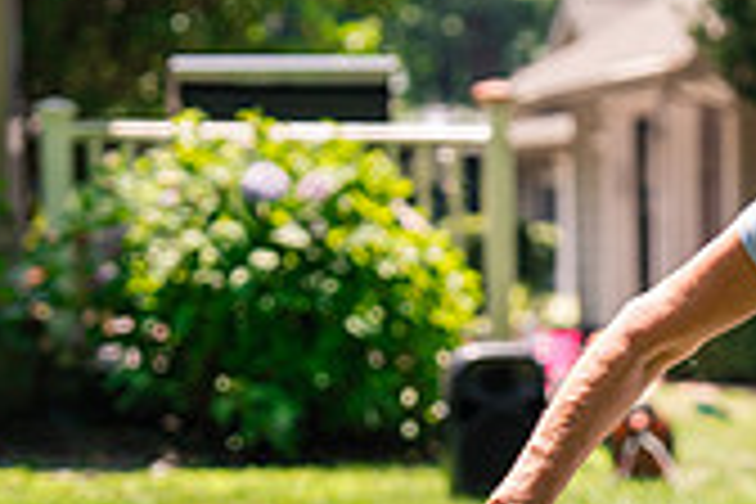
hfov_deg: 8.5
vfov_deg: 5.7
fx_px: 5061
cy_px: 367
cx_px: 886
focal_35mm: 241
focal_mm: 70
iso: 250
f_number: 2.8
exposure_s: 1/1250
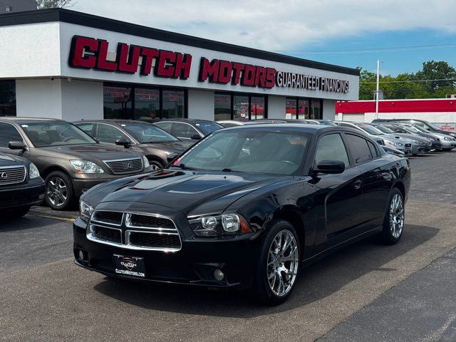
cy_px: 171
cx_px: 228
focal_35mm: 48
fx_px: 632
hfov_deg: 39.7
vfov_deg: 30.3
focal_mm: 6.76
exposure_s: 1/3610
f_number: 1.78
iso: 64
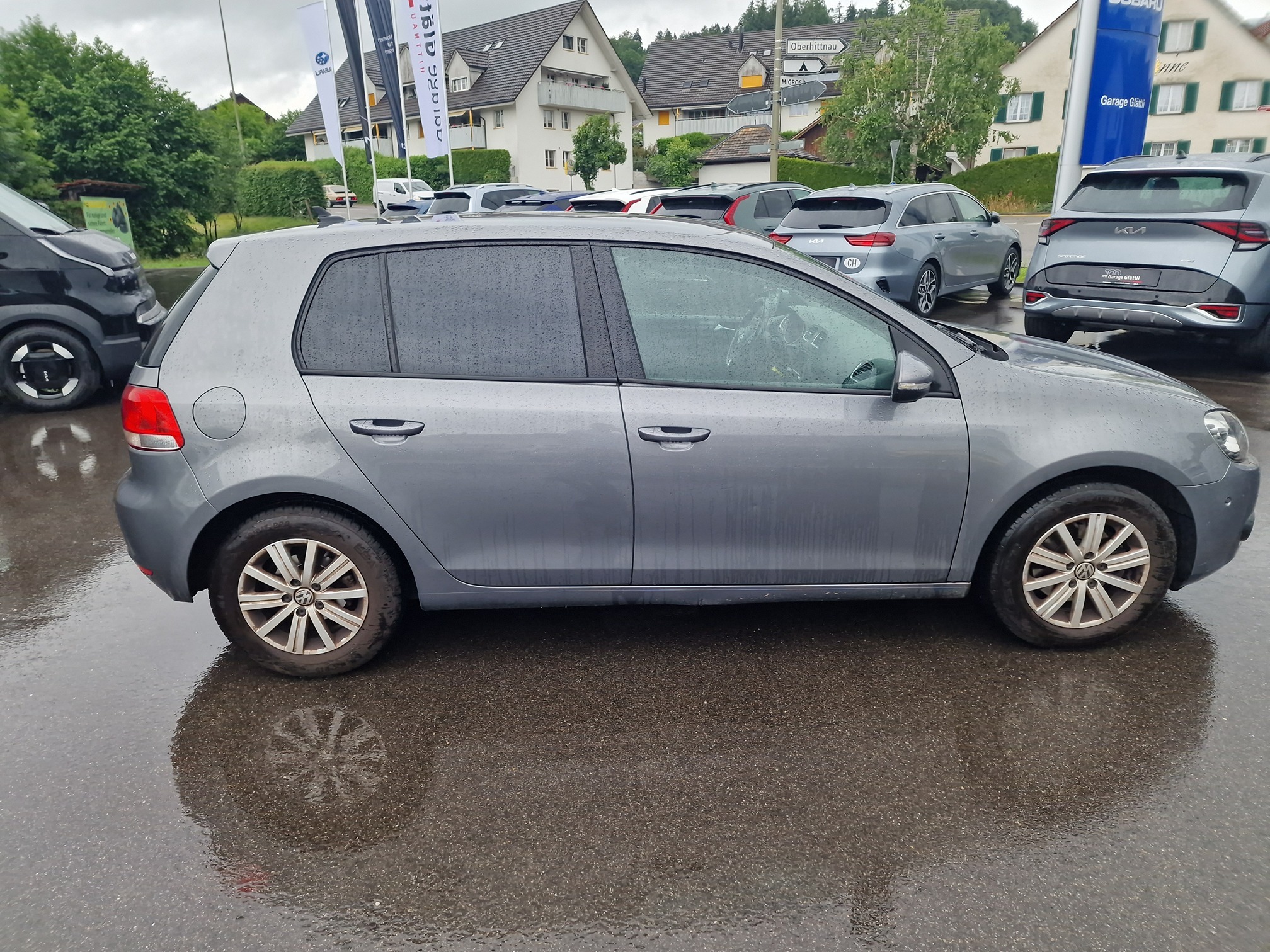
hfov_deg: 73.9
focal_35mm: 23
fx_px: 844
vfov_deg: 58.9
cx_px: 635
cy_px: 476
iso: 50
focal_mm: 6.4
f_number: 1.8
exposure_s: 1/180
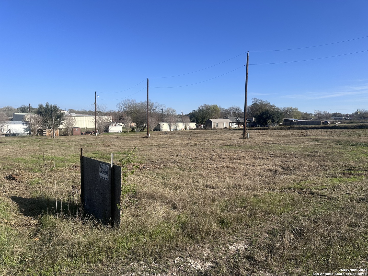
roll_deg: -0.5
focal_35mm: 24
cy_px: 138
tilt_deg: -4.1
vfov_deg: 56.8
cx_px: 184
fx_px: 255
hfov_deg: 71.6
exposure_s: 1/4762
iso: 80
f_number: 1.78
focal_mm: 6.86
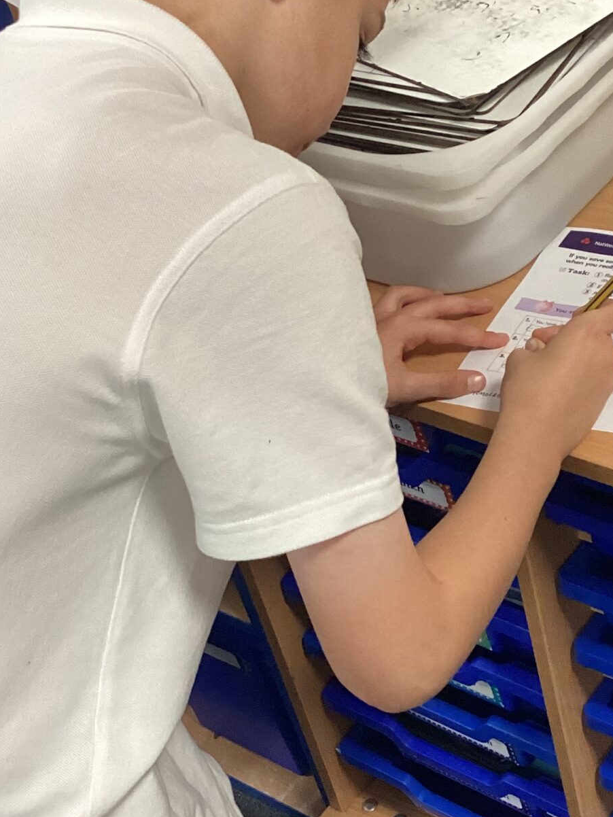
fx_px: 1558
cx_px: 487
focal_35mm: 66
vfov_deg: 29.3
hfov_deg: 22.0
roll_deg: +15.1
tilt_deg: -41.3
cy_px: 487
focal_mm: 3.3
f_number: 2.4
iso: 200
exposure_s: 1/60
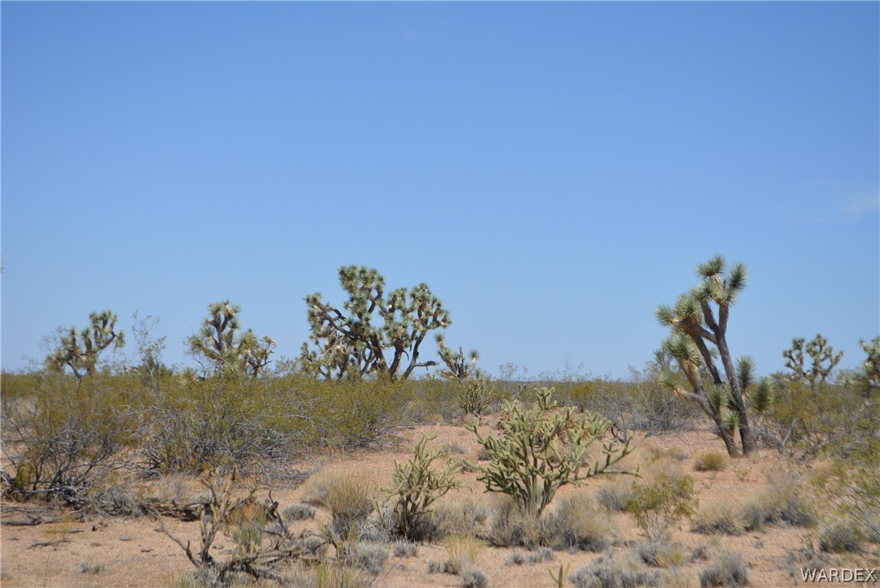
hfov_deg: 24.6
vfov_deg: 16.6
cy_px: 294
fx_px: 2018
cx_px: 440
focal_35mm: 82
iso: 400
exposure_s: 1/2000
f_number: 7.1
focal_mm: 55
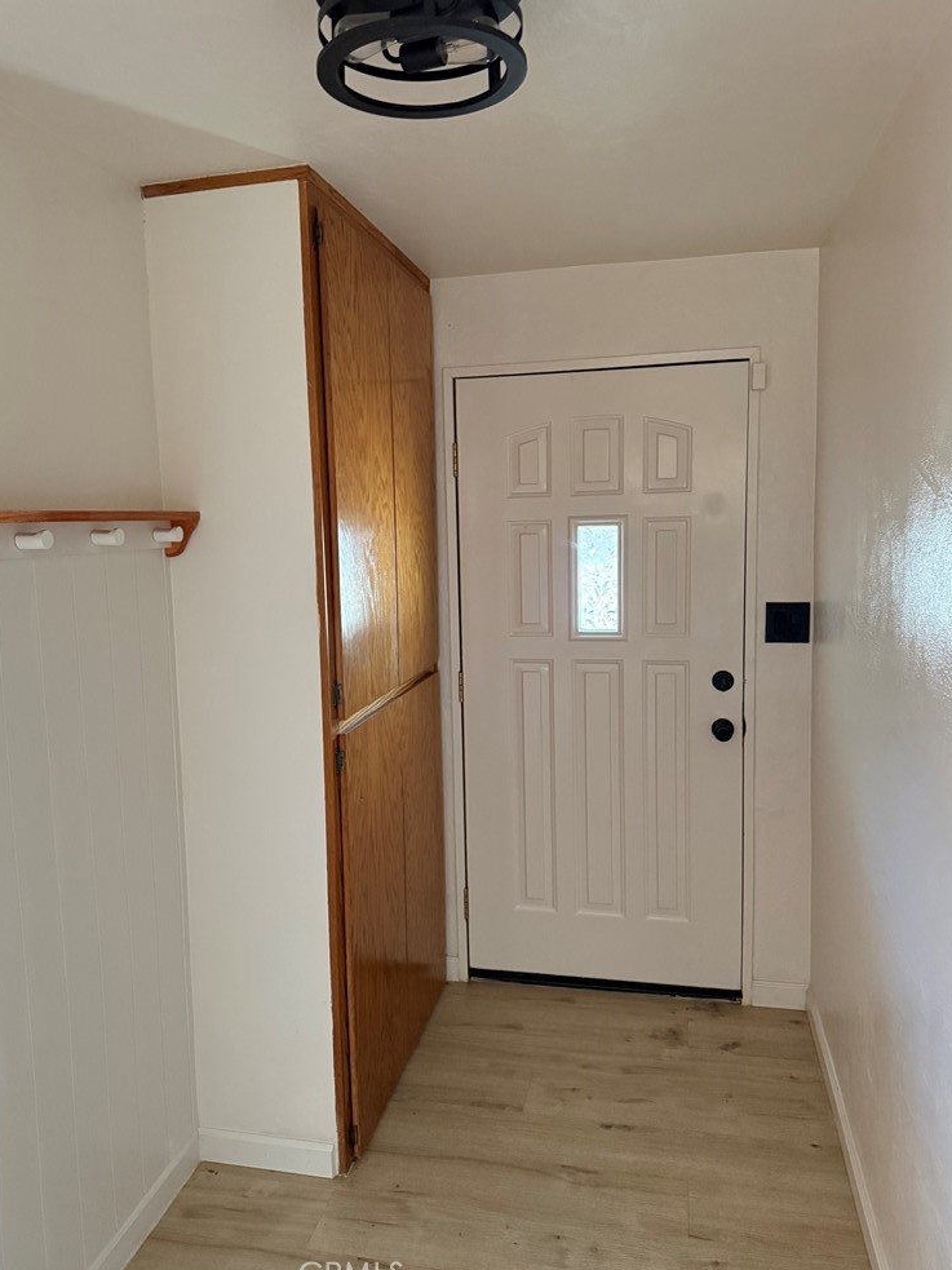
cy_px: 630
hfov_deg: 54.9
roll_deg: +1.6
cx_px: 470
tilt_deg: -7.3
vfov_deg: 69.4
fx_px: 917
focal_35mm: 25
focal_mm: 6.76
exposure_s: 1/60
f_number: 1.78
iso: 800
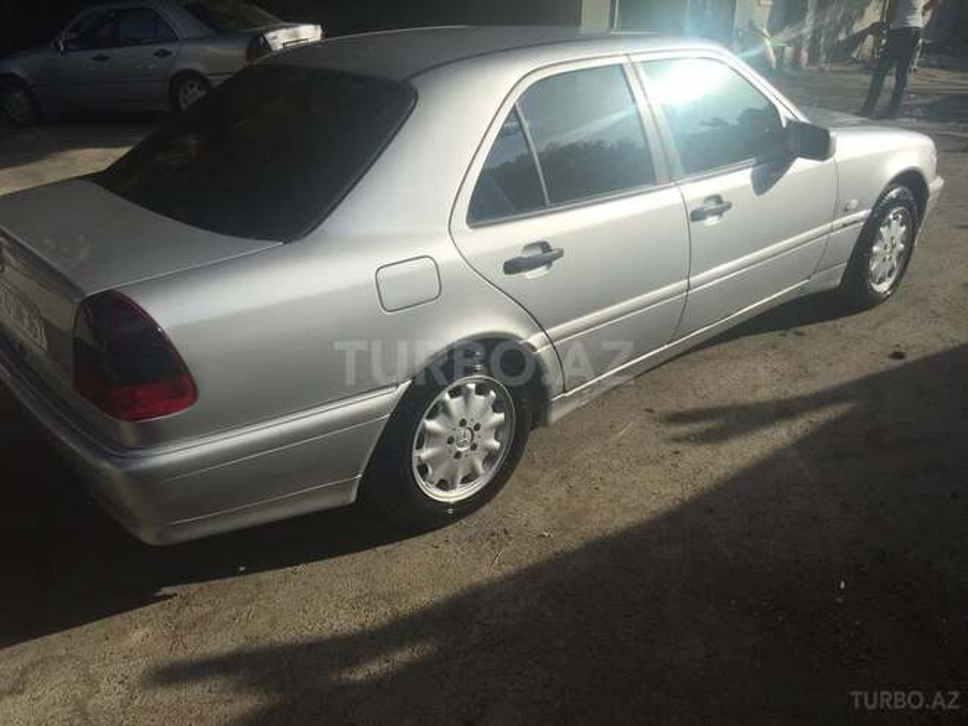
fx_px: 811
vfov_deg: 48.2
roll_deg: -1.1
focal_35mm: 29
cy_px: 363
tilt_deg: -20.8
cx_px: 484
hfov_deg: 61.7
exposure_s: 1/2198
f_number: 2.2
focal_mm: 4.15
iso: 32
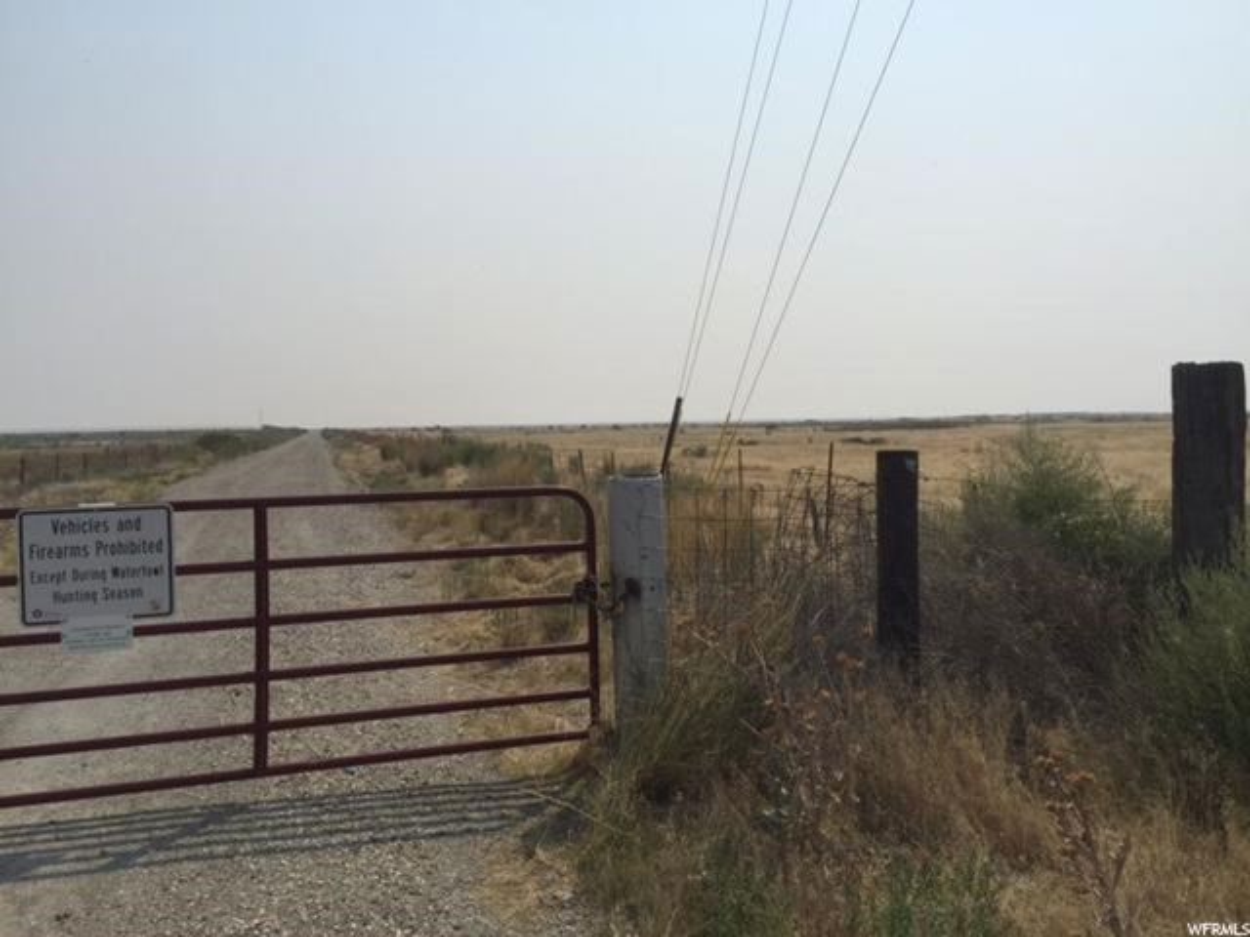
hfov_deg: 61.7
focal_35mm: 29
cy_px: 468
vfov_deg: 48.2
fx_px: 1047
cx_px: 625
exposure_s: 1/5650
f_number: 2.2
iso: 32
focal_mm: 4.15
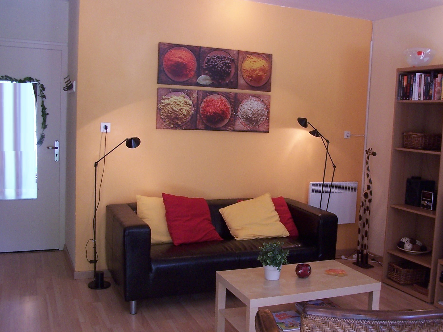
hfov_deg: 32.1
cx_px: 256
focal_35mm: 60
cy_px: 156
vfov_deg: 24.4
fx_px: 768
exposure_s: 1/30
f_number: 3.2
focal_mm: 8
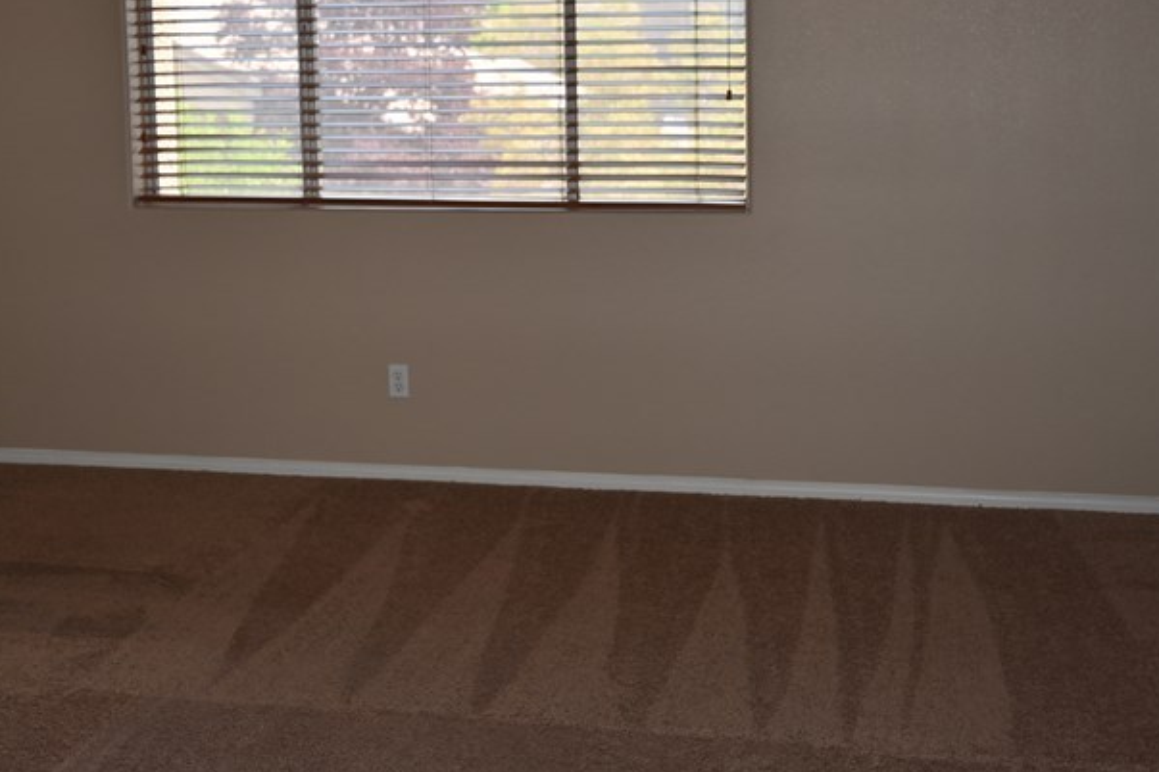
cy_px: 192
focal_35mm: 55
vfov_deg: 24.4
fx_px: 1767
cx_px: 538
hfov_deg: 36.3
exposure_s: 1/80
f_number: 4.5
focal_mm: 30.5
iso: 200
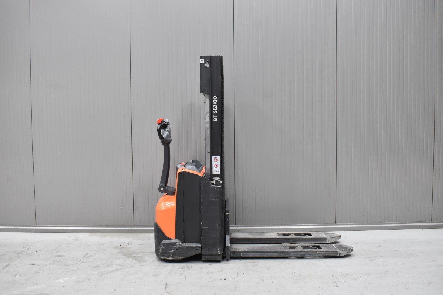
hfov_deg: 61.9
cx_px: 222
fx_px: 369
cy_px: 148
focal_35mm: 30
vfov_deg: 43.6
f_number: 5
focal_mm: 20
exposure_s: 1/30
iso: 1600
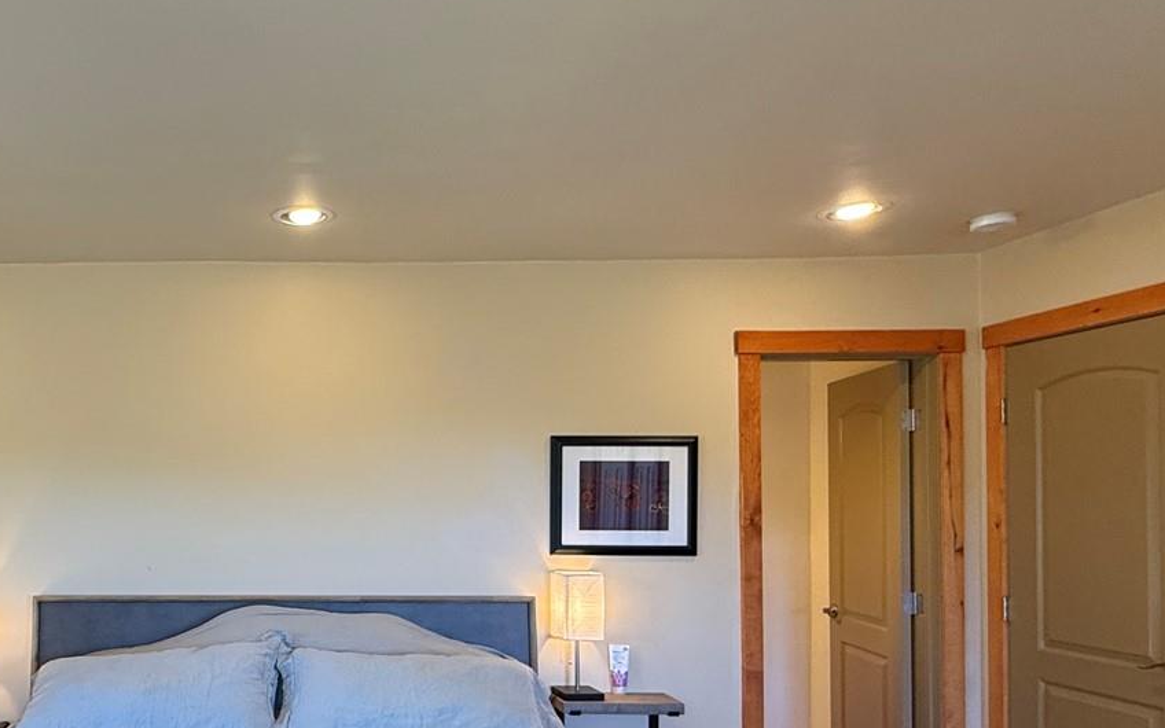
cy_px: 497
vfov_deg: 43.8
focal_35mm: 28
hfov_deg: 62.0
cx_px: 267
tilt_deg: -0.5
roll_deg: +0.2
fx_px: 889
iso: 160
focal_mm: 2.22
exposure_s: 1/120
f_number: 2.2
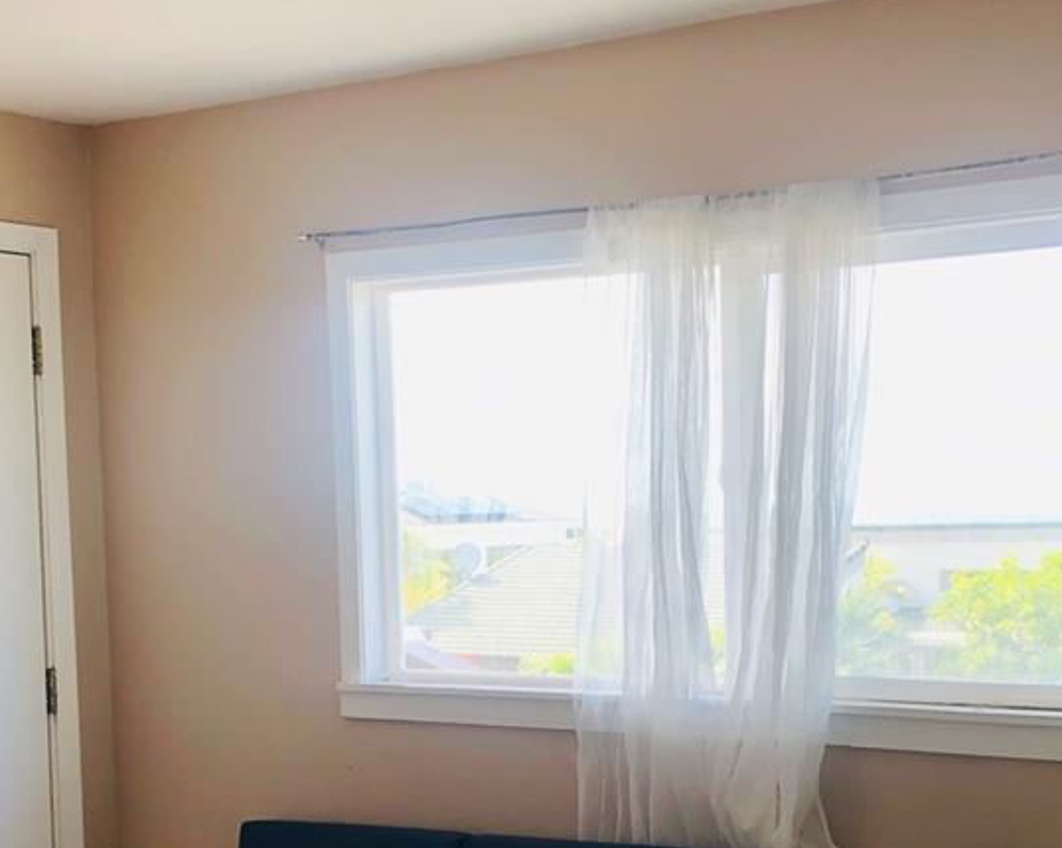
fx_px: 1917
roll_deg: +1.5
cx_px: 570
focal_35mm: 61
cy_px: 669
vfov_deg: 24.6
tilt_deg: -6.6
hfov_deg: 31.0
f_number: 1.8
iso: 40
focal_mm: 4
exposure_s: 1/120
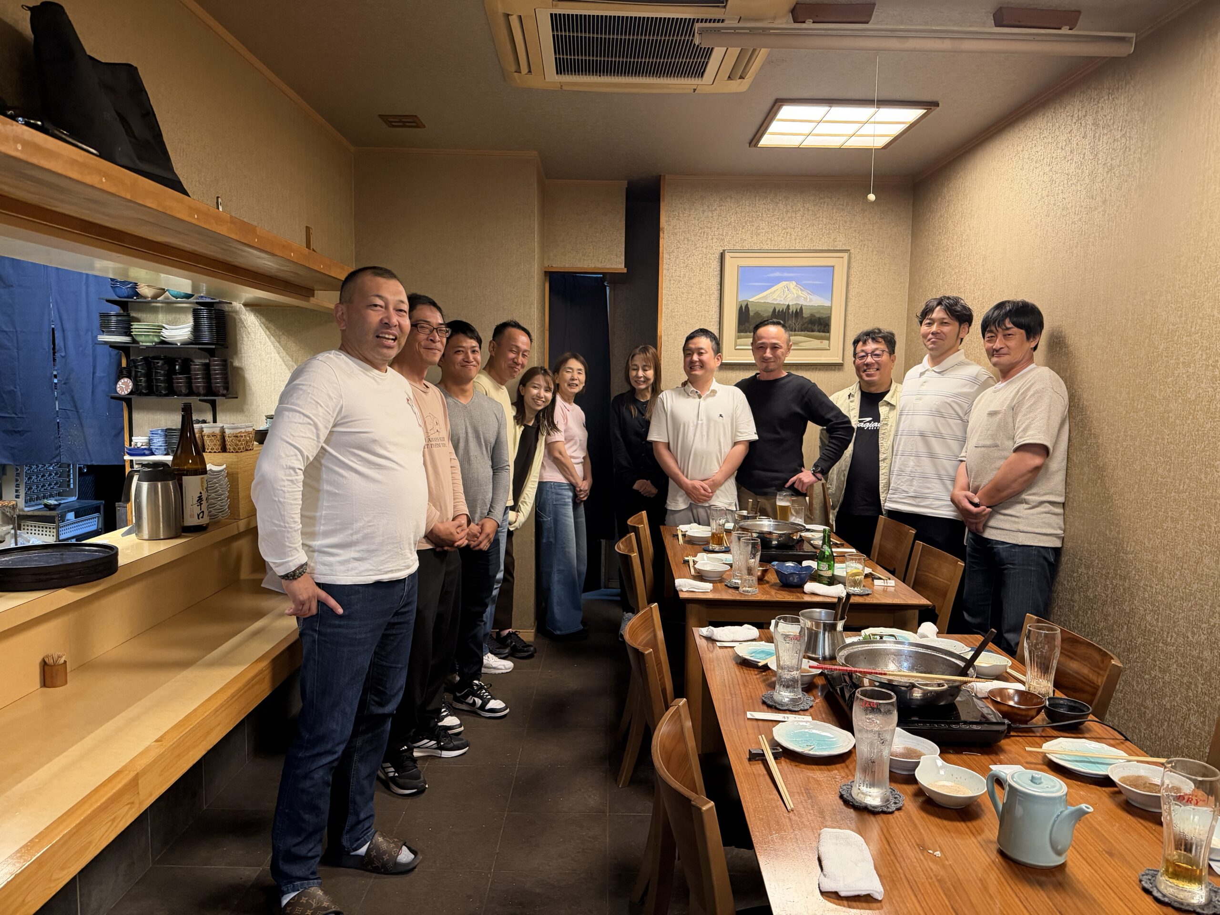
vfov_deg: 56.8
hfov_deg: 71.6
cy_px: 458
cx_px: 610
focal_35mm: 24
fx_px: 846
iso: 400
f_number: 1.78
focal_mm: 6.76
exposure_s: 1/60
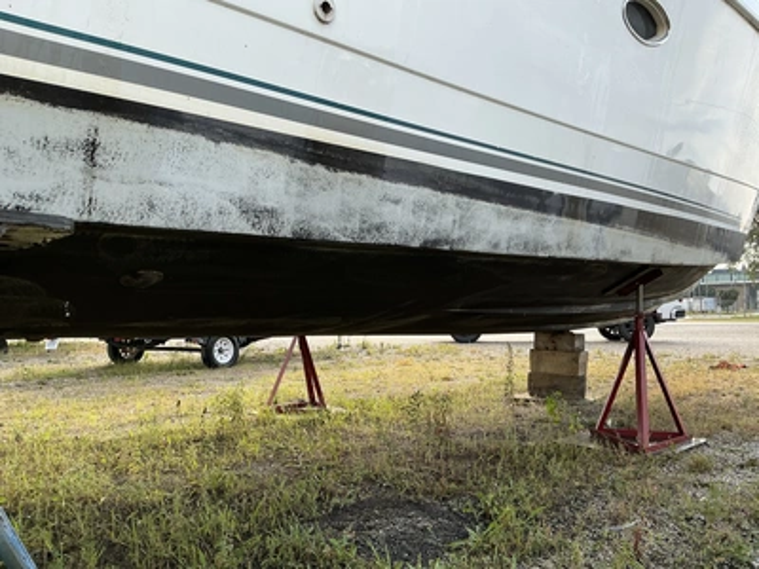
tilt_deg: +5.2
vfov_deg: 49.7
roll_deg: +2.5
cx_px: 380
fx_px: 614
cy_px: 284
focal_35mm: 28
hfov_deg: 63.4
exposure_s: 1/415
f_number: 1.8
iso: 25
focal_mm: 3
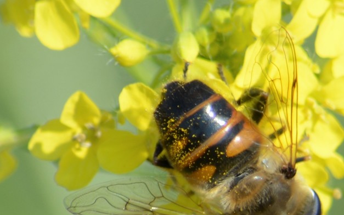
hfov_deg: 3.0
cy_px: 140
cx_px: 184
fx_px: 6582
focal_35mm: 702
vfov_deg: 1.9
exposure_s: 1/200
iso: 100
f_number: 8
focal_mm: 300
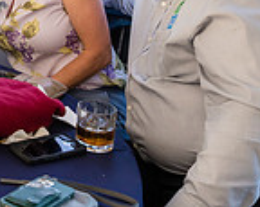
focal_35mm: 91
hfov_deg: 17.8
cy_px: -53
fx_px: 700
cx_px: -179
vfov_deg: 16.1
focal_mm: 24
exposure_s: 1/200
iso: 500
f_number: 5.6
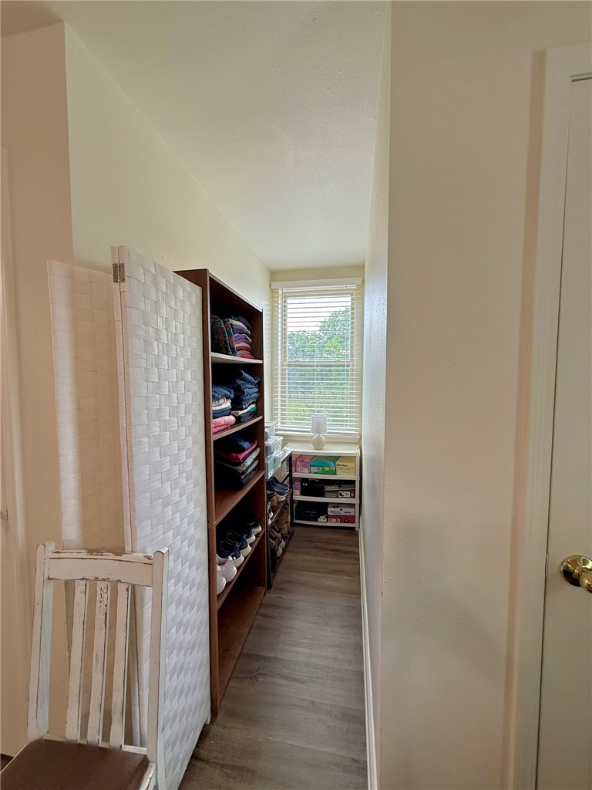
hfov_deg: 85.7
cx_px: 296
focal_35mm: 14
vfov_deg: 102.1
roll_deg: -0.1
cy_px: 395
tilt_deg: -2.6
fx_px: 319
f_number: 2.2
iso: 80
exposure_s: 1/120
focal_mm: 2.22
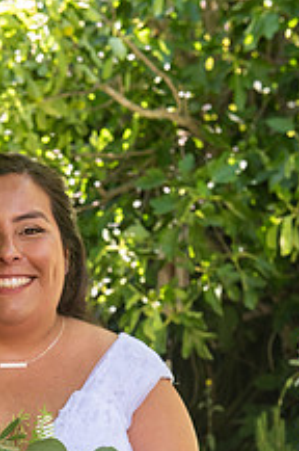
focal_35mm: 108
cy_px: 395
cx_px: 8
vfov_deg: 18.7
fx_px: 1350
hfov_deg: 12.5
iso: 640
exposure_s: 1/160
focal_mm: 52
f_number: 5
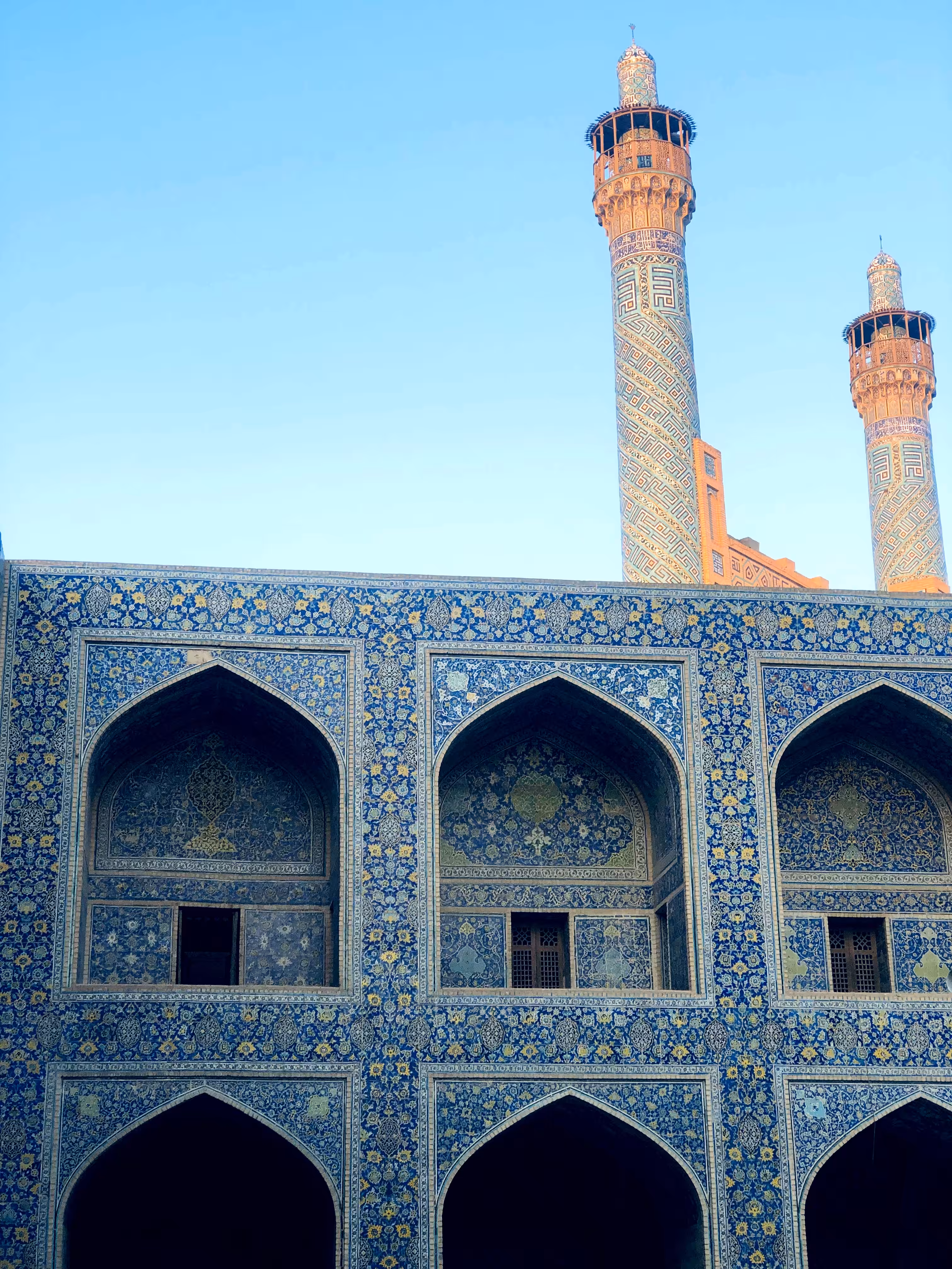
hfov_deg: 25.7
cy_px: 634
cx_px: 476
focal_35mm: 57
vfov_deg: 33.8
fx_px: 2090
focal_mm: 6.6
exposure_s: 1/122
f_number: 2.8
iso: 25
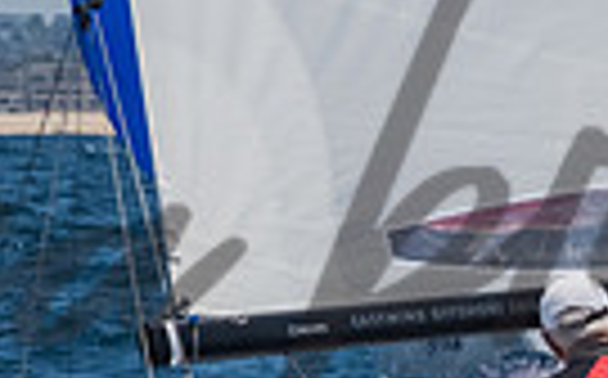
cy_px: 149
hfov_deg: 2.1
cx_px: 562
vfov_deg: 1.3
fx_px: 16847
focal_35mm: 1018
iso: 640
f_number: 14
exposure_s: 1/1600
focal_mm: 140
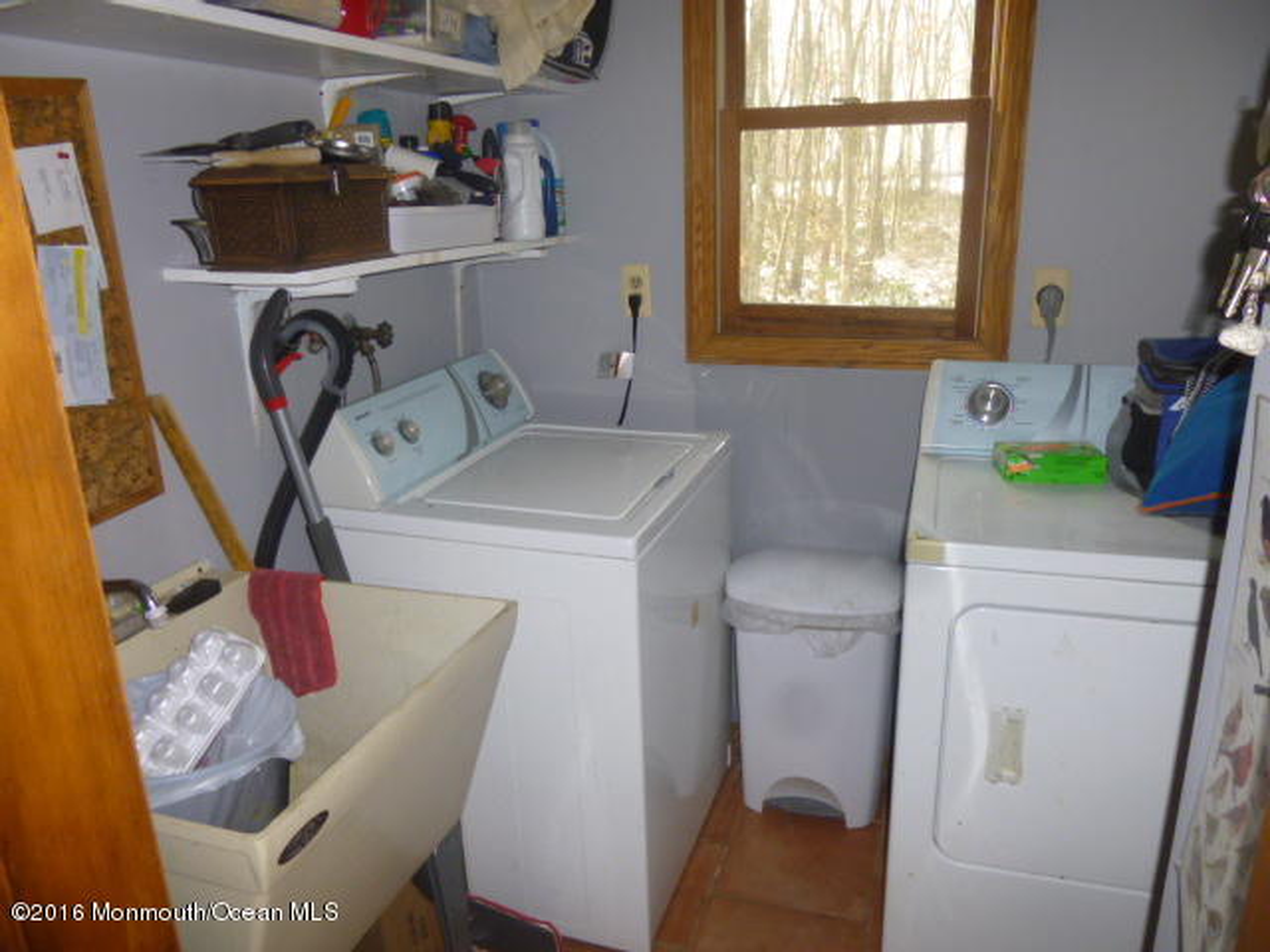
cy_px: 476
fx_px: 917
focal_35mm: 25
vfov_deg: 54.9
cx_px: 635
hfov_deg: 69.4
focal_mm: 4.5
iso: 125
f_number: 3.1
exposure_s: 1/60
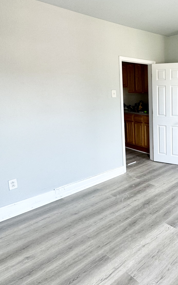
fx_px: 210
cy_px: 117
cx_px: 188
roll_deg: +0.6
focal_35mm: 27
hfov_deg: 39.1
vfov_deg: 67.8
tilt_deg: -7.2
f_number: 2.2
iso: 100
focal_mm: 2.22
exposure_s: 1/99
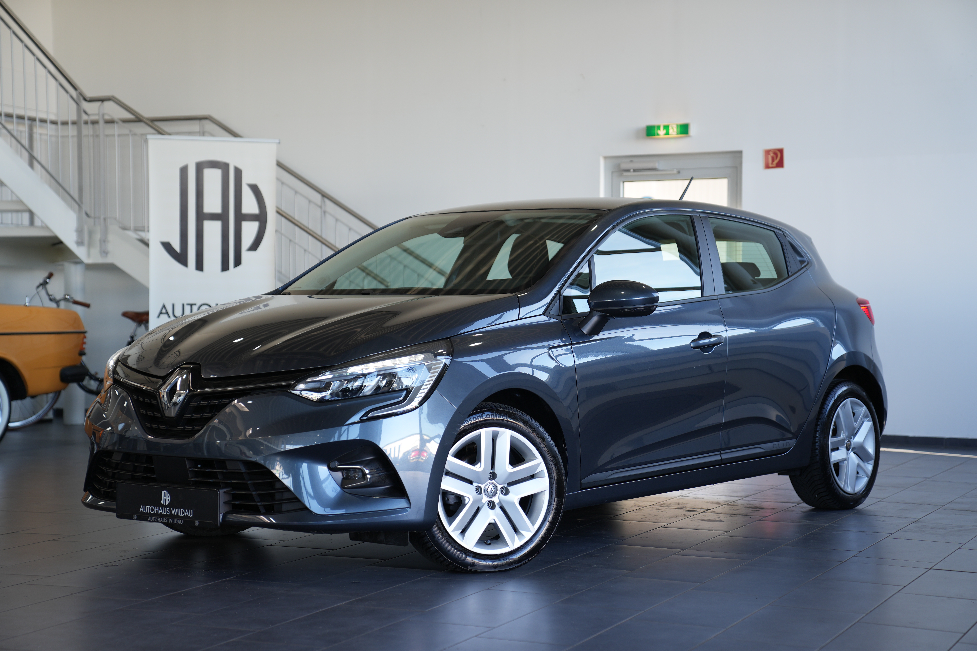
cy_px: 326
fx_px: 1737
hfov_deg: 31.4
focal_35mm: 64
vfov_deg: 21.2
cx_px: 488
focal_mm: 64
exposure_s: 1/80
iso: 125
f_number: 2.8
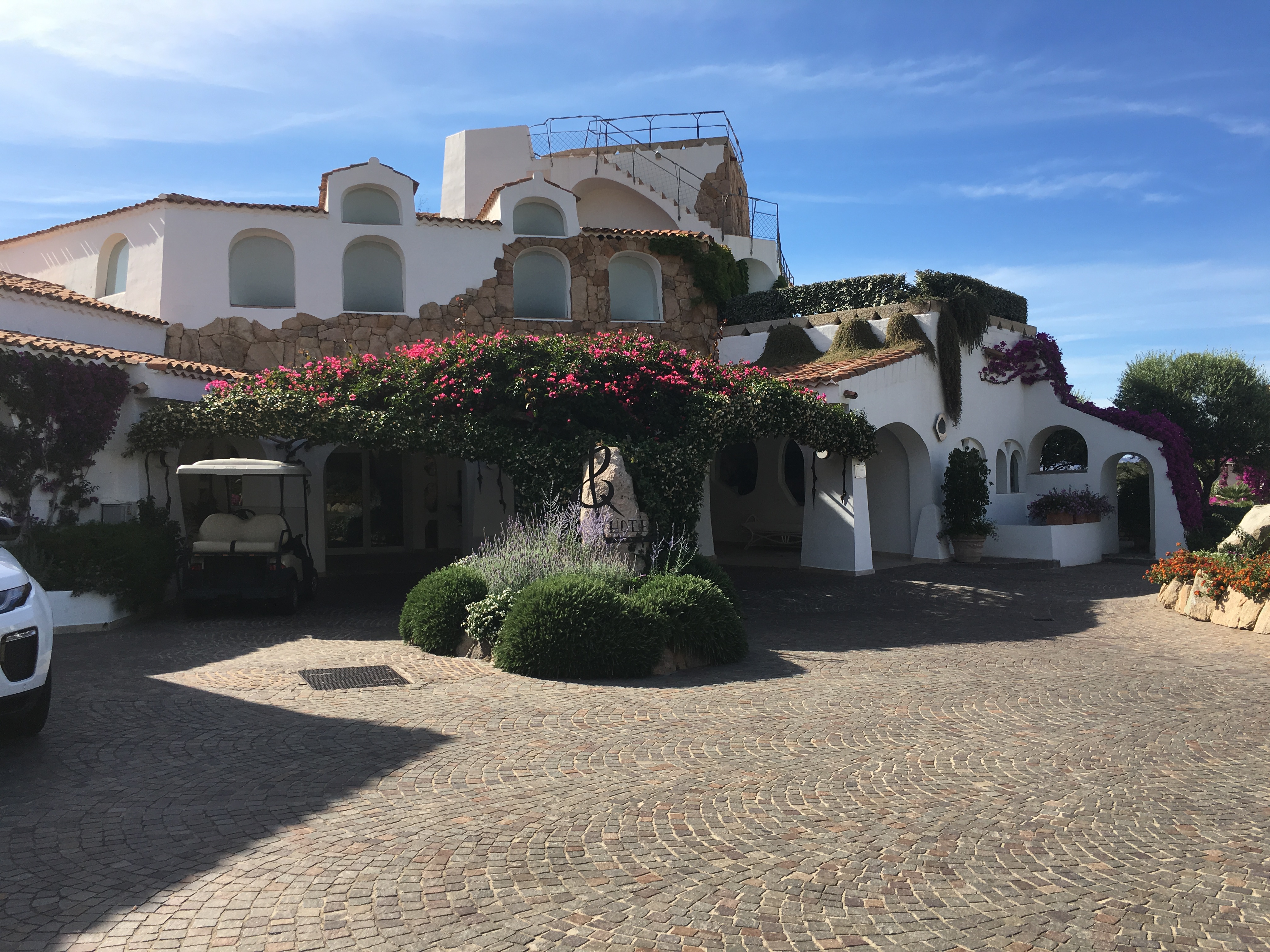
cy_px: 476
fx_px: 1064
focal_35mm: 29
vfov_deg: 48.2
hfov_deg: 61.7
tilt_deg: +1.6
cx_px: 635
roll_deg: +1.6
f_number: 2.2
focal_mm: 4.15
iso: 25
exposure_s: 1/1241
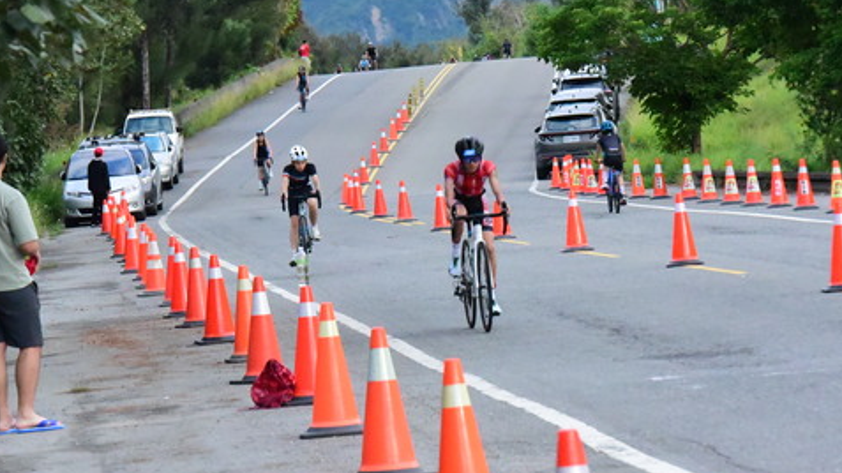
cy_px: 197
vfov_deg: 5.1
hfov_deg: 9.0
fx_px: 5357
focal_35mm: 240
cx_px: 468
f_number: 9
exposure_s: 1/4000
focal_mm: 140
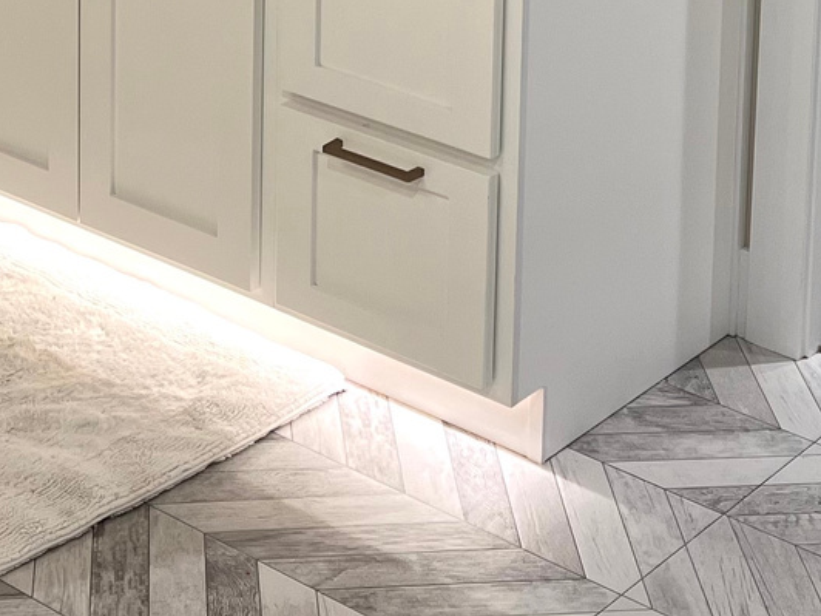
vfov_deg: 13.6
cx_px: 361
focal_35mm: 100
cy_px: -389
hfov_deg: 19.6
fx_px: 2372
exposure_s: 1/60
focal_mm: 5.7
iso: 80
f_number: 1.5
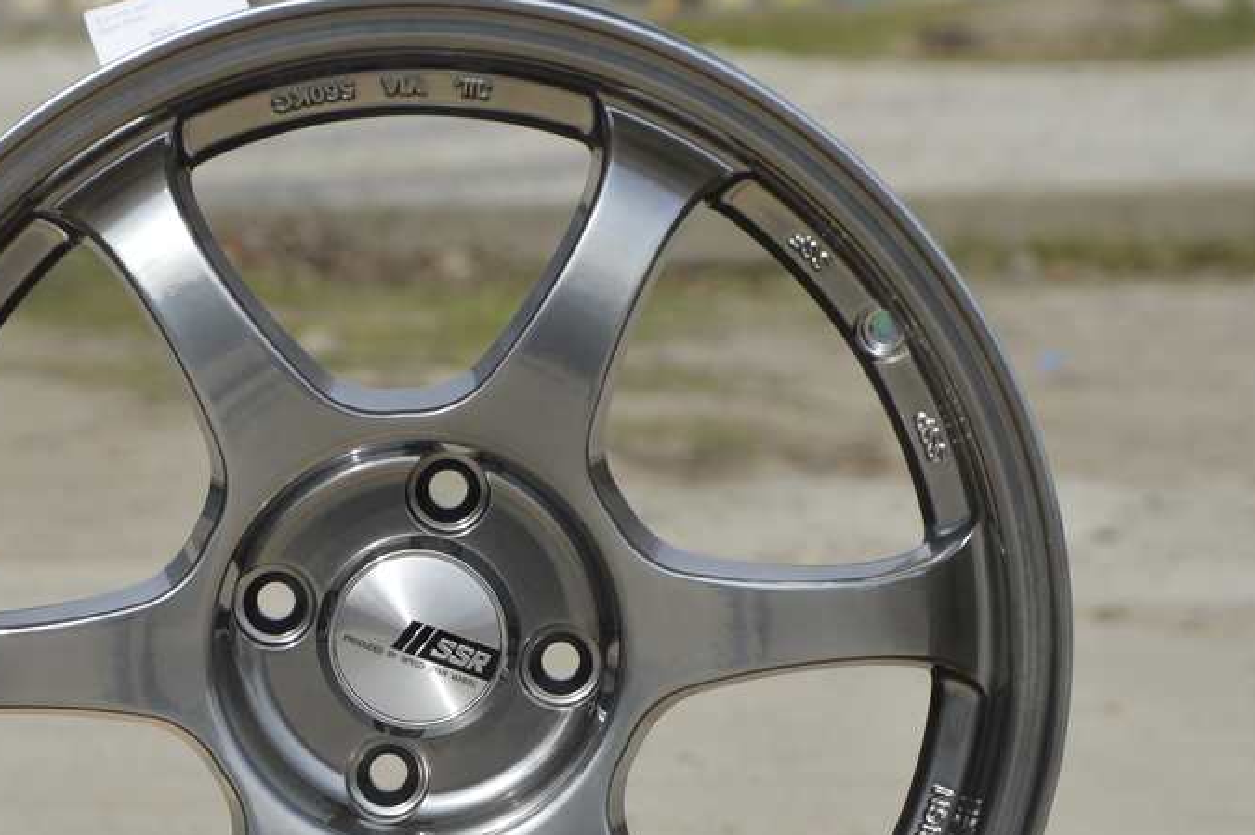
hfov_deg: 9.6
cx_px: 408
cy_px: 668
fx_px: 7455
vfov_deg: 6.4
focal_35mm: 214
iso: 100
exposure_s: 1/250
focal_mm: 80
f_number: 8
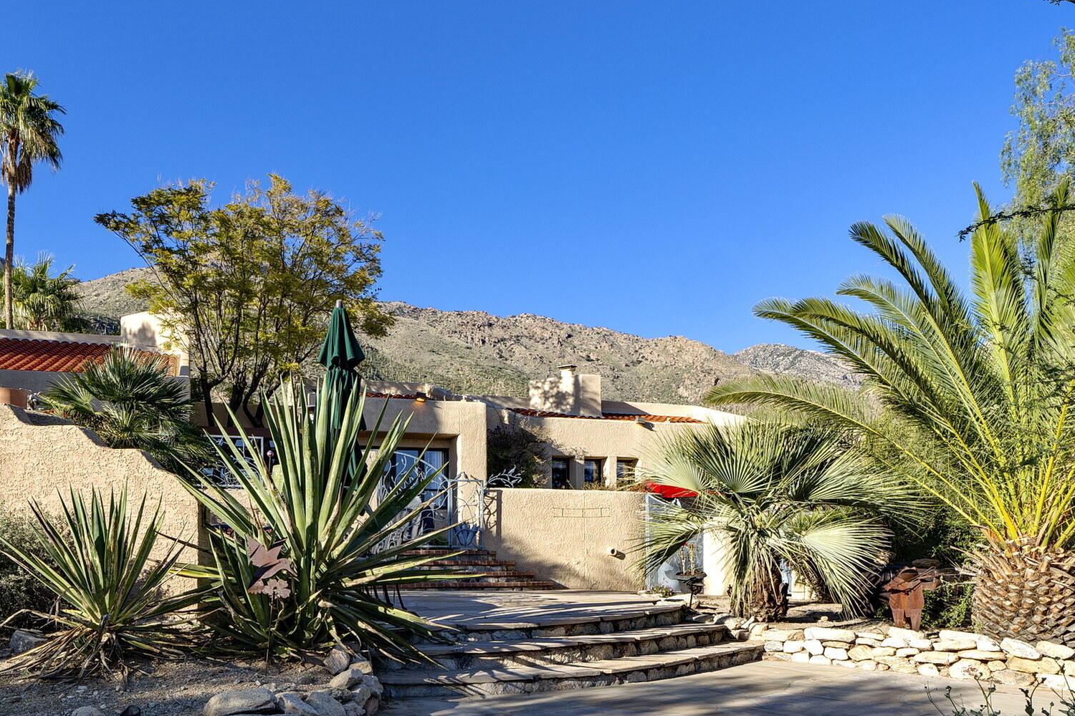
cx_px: 441
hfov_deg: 65.0
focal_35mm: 28
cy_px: 560
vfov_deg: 44.4
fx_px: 836
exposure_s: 1/80
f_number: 11
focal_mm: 15
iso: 100
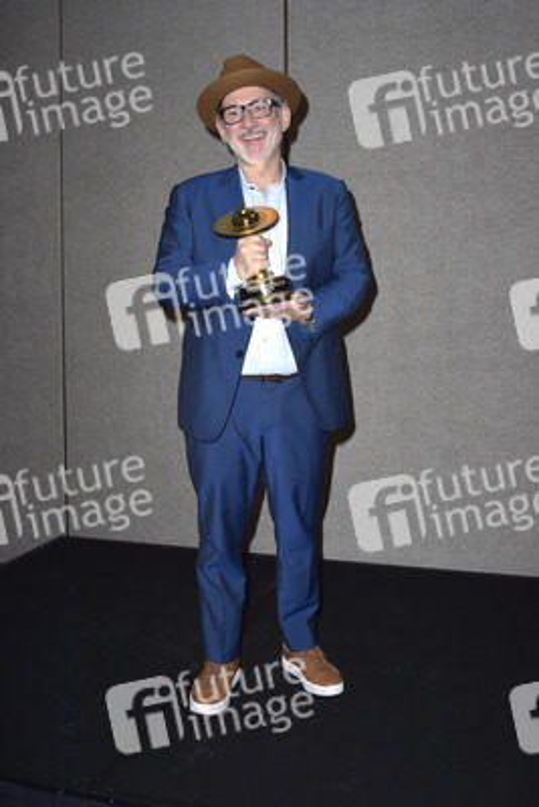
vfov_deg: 58.7
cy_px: 404
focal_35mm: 32
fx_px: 718
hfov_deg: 41.1
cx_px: 270
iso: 500
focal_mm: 32
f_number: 6.3
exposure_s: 1/250
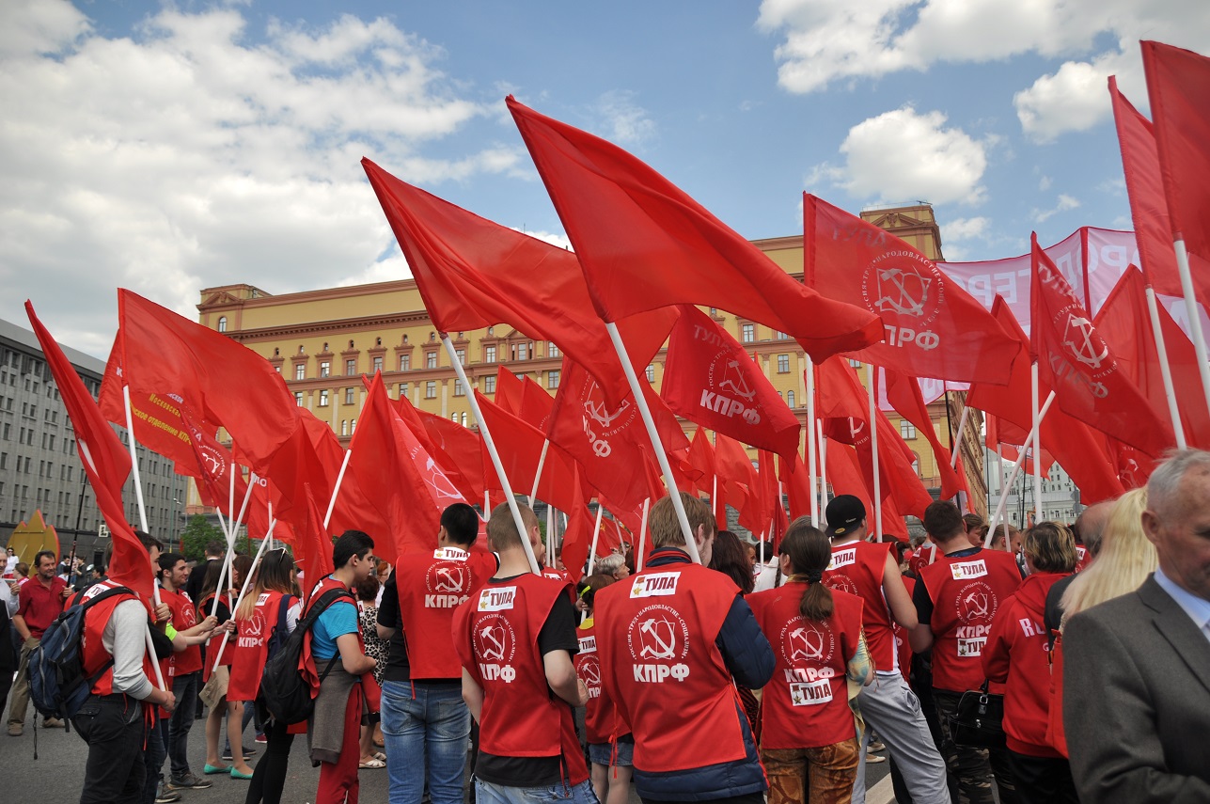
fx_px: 906
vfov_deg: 47.8
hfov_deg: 67.4
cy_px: 402
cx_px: 605
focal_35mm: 27
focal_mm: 18
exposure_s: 1/1000
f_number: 3.5
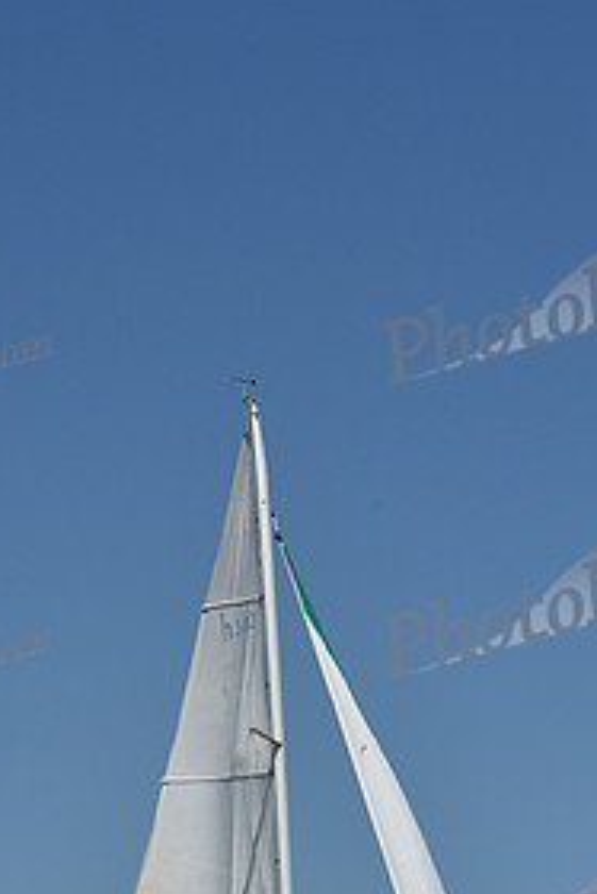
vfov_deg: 14.0
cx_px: 219
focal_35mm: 145
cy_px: 808
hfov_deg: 9.5
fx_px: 3602
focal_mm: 70
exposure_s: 1/1250
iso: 250
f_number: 11
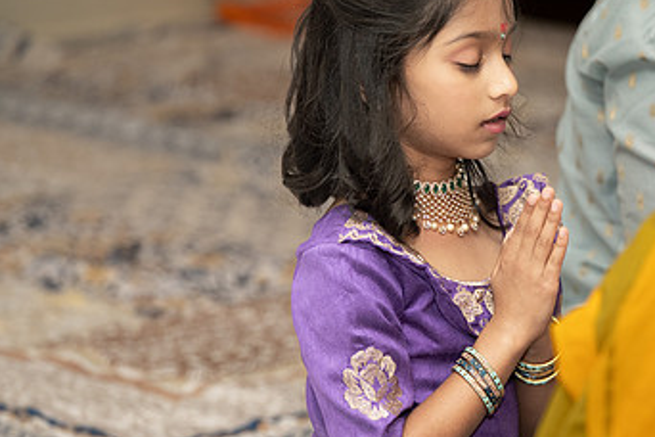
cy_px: 267
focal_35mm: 173
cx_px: 463
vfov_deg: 7.9
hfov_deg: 11.9
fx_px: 3147
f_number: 2.8
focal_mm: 102
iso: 500
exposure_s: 1/200
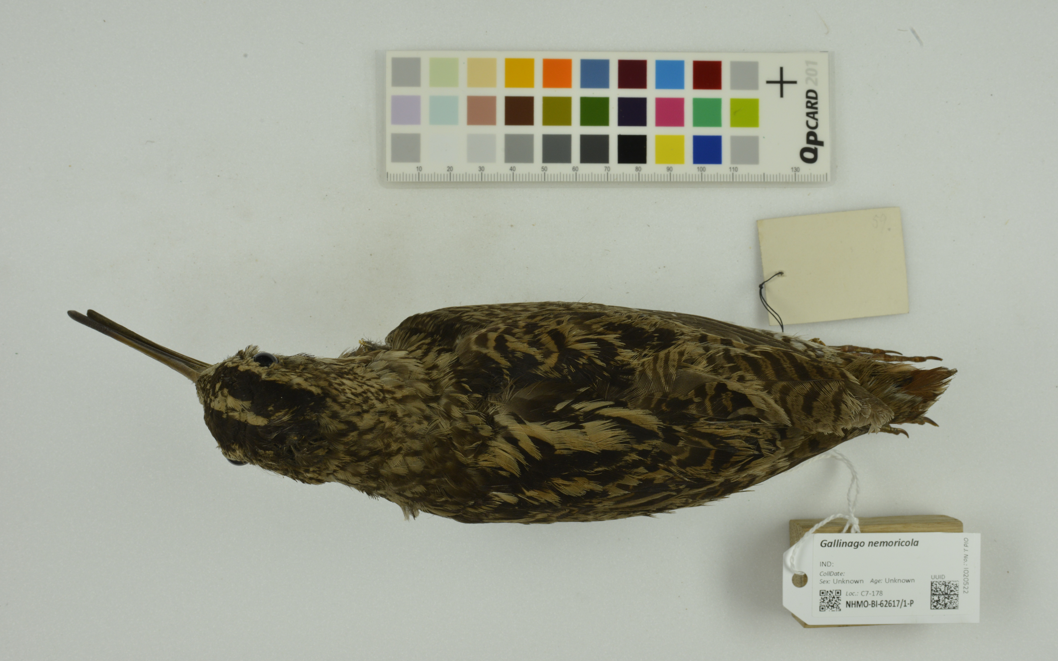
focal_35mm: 36
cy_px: 330
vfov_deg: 35.3
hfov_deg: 54.0
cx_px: 530
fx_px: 1038
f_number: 16
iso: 800
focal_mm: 35
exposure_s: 1/160
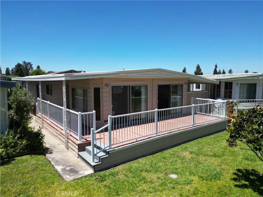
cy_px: 98
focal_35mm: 24
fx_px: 182
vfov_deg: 56.8
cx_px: 132
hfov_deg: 71.6
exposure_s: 1/2500
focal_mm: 6.72
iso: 110
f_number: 1.7
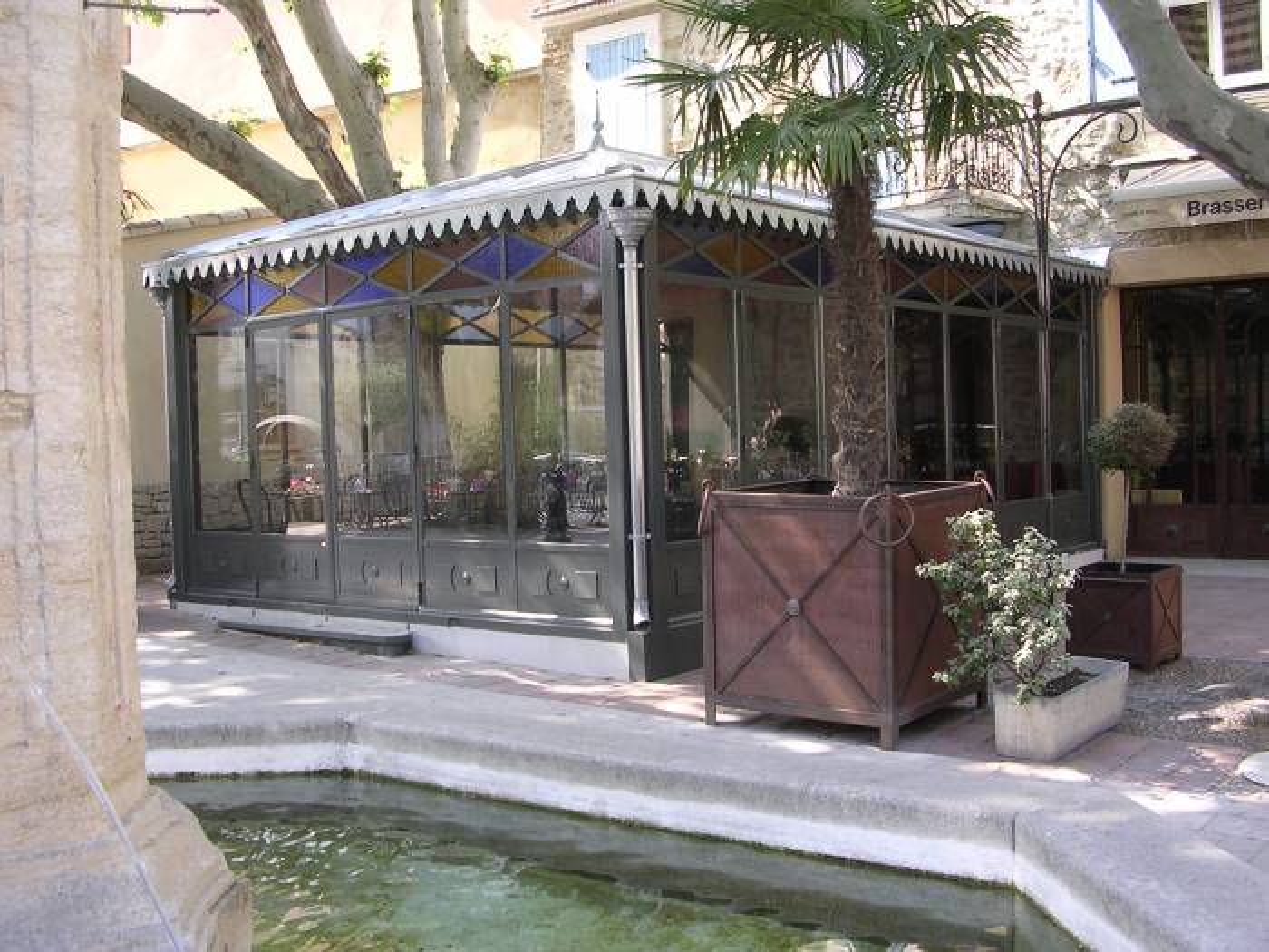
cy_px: 476
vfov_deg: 37.7
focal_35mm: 38
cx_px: 634
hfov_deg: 49.0
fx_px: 1393
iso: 100
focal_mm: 5.8
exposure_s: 1/110
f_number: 2.8
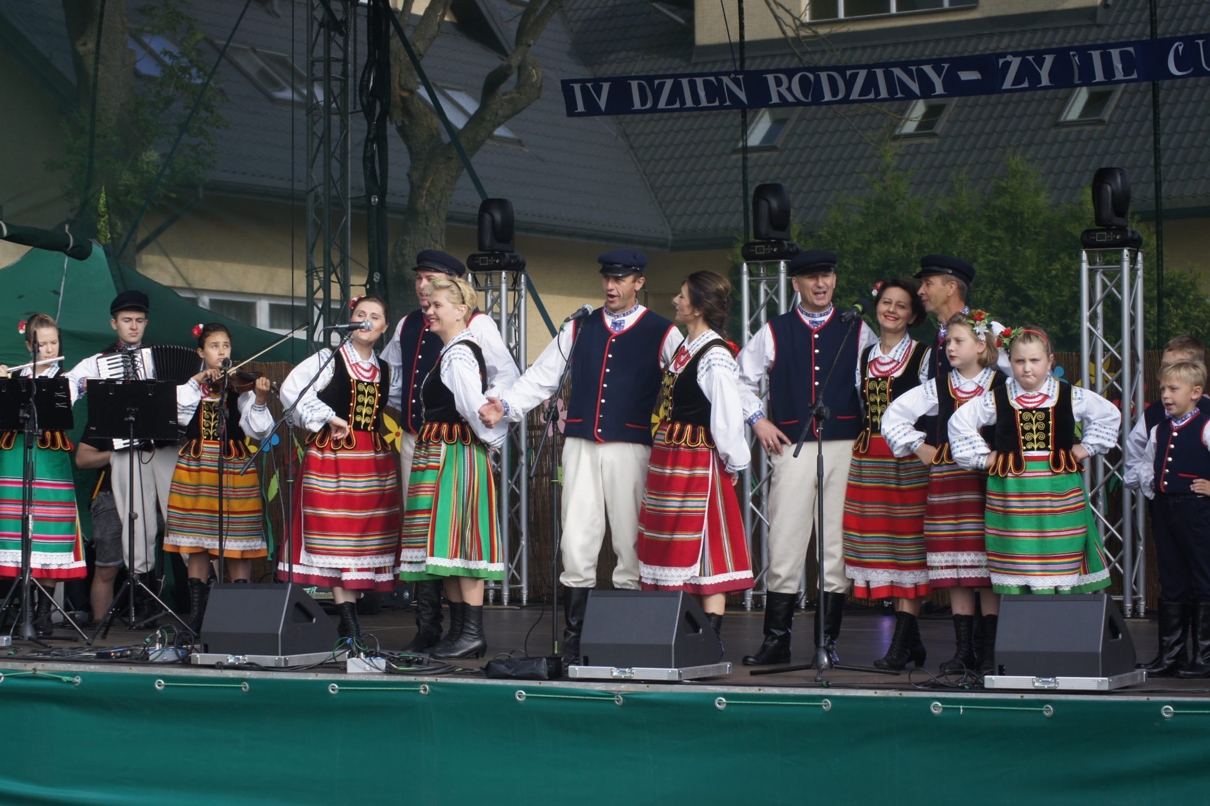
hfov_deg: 24.6
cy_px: 403
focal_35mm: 82
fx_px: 2772
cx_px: 605
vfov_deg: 16.6
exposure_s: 1/200
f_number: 8
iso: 200
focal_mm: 55
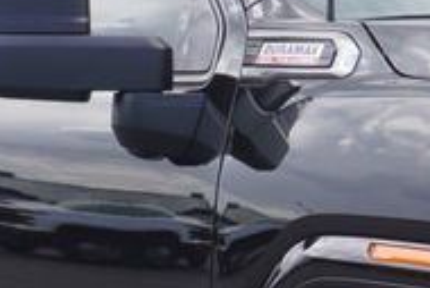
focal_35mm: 178
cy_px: 376
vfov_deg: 7.6
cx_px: 414
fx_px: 2128
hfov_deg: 11.4
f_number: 6.3
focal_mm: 22
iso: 100
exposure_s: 1/125
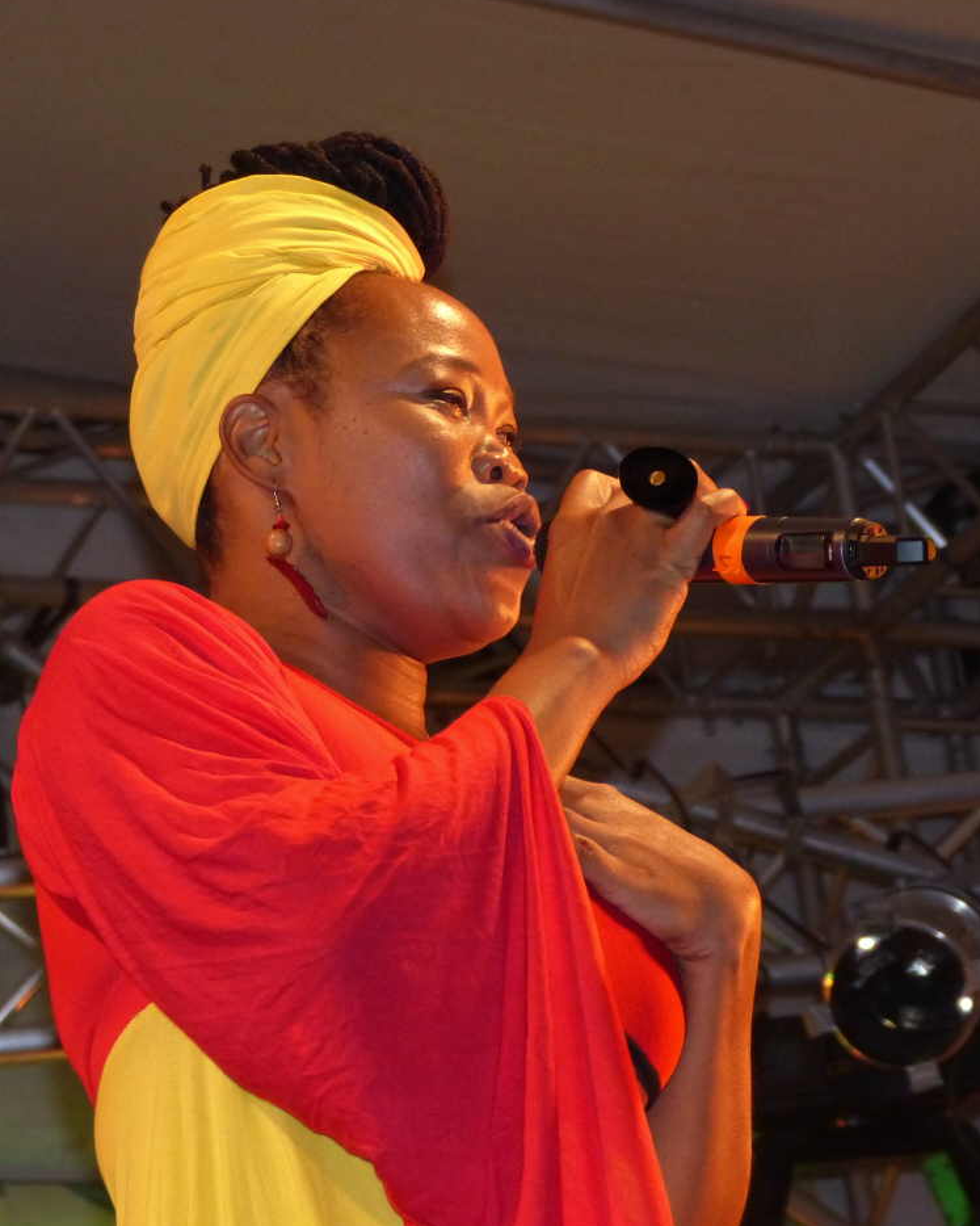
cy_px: 639
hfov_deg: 11.1
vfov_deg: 13.9
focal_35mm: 139
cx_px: 491
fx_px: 5040
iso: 400
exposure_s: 1/60
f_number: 2.8
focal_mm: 23.9
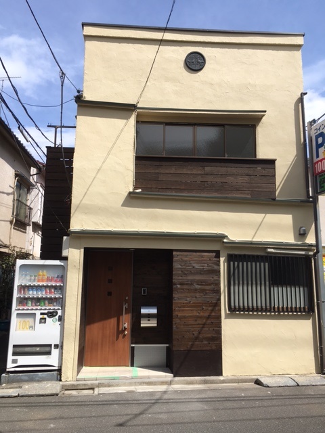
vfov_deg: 61.7
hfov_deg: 48.2
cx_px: 162
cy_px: 216
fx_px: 363
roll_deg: -1.7
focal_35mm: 29
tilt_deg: +9.8
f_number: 2.2
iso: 25
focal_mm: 4.15
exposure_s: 1/1221
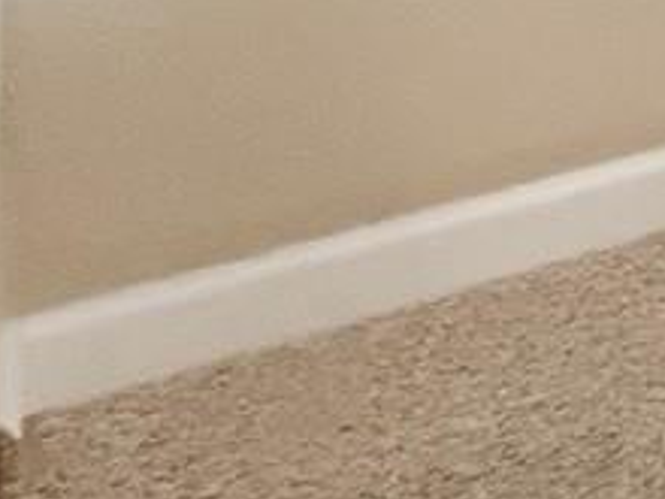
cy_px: -771
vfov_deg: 11.5
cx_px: 2388
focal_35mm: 102
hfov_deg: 9.3
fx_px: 1959
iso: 400
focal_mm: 2.2
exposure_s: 1/60
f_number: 2.2
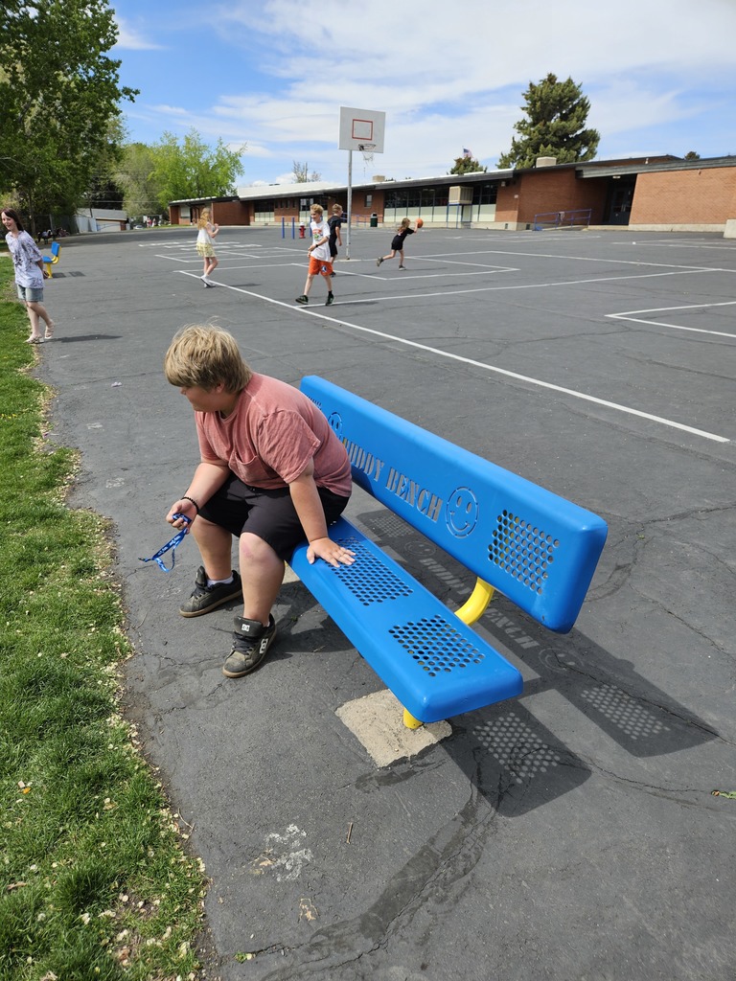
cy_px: 490
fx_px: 652
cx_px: 368
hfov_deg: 58.9
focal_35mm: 23
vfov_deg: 73.9
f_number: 1.8
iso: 25
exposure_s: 1/1410
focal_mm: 5.4
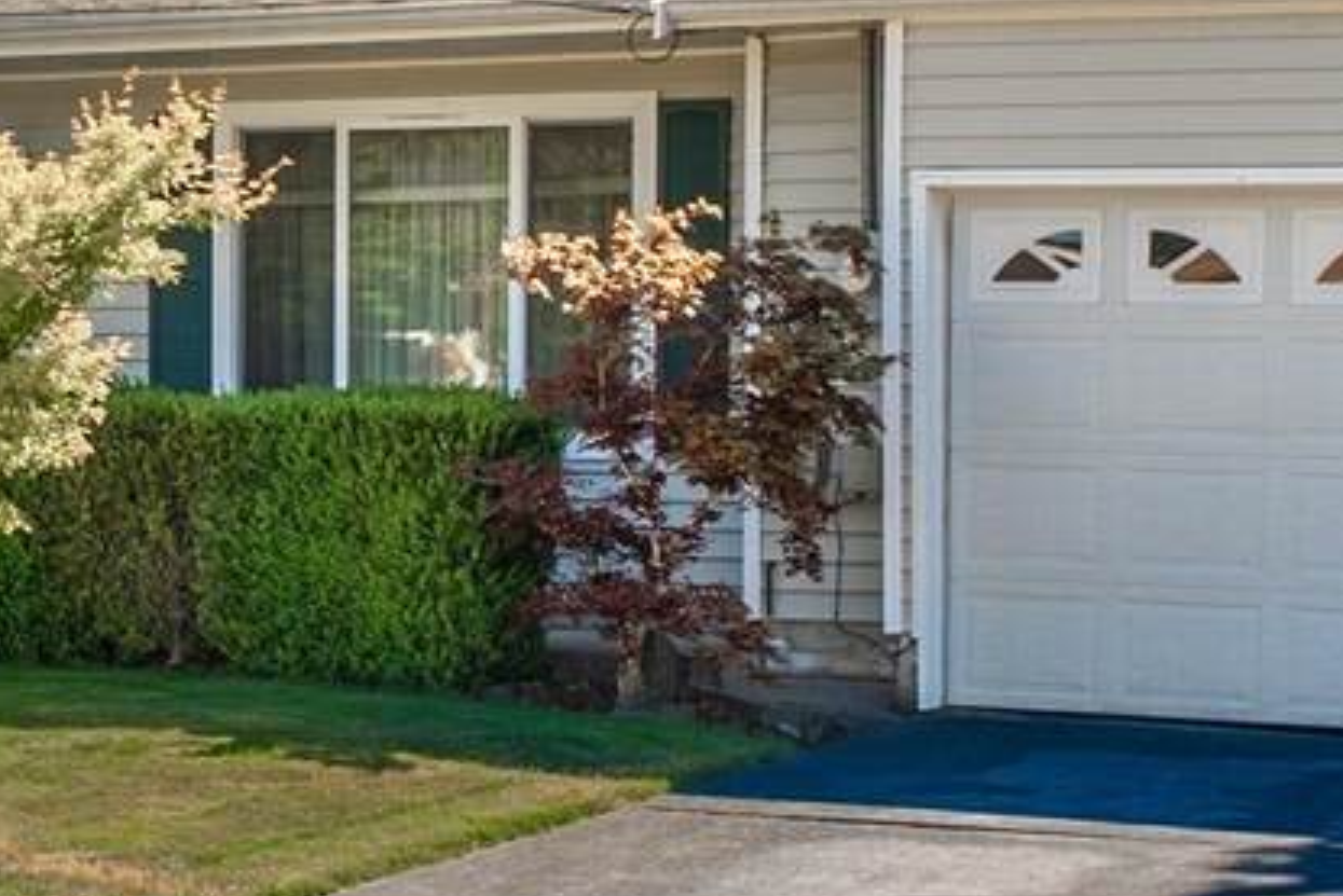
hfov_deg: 27.9
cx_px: 278
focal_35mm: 71
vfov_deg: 19.2
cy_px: 361
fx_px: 2649
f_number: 7.1
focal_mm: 23
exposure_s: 1/125
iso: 80
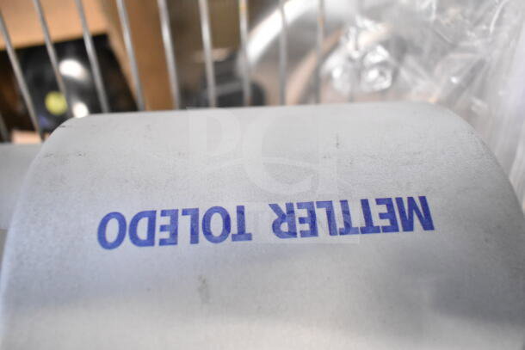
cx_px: 262
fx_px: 394
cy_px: 175
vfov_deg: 48.0
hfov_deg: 67.4
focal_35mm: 27
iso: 4500
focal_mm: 18
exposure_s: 1/30
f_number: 3.5
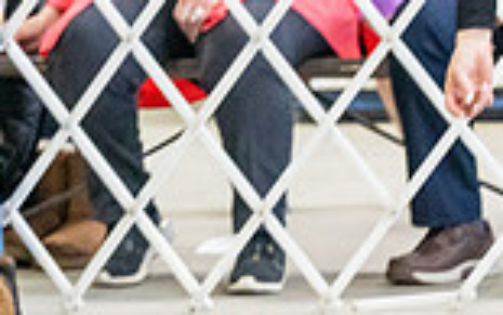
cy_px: -96
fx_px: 8612
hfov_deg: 3.3
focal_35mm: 628
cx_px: 552
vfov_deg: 2.1
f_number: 4
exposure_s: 1/320
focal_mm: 165
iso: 6400
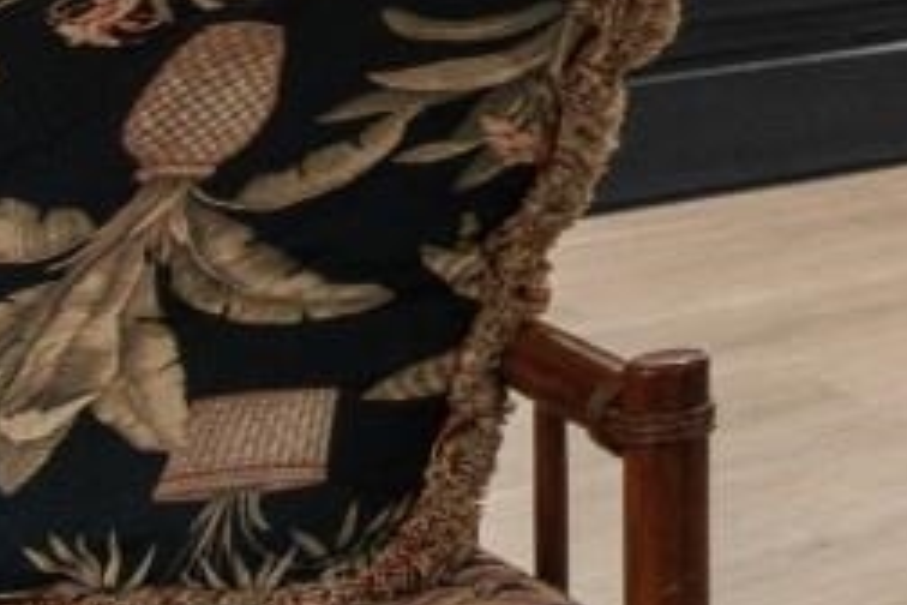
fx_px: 2595
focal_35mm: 103
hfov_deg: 12.3
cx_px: 2527
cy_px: -537
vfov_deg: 12.1
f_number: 4.8
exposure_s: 1/2
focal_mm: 11
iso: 100
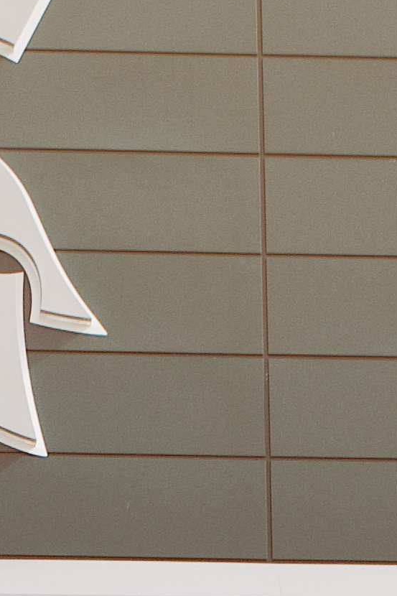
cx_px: -197
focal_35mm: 315
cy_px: 1259
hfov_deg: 4.3
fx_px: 5206
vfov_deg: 6.3
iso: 200
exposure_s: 1/320
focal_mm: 29
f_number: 9
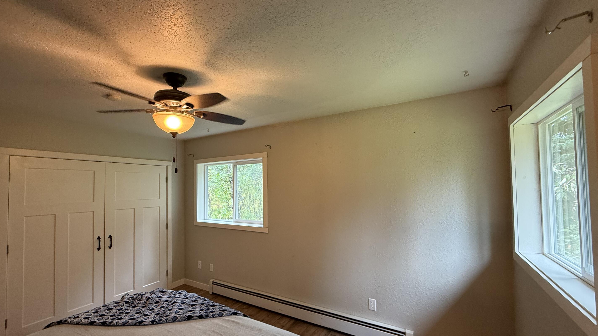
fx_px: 254
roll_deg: +1.5
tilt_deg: +1.8
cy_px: 180
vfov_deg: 67.0
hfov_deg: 99.3
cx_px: 288
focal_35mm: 16
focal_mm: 2.22
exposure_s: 1/60
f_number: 2.2
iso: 250
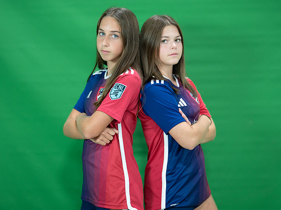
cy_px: 97
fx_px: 544
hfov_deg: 29.0
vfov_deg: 21.9
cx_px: 133
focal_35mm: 67
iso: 400
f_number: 1.2
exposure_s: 1/500
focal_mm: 50
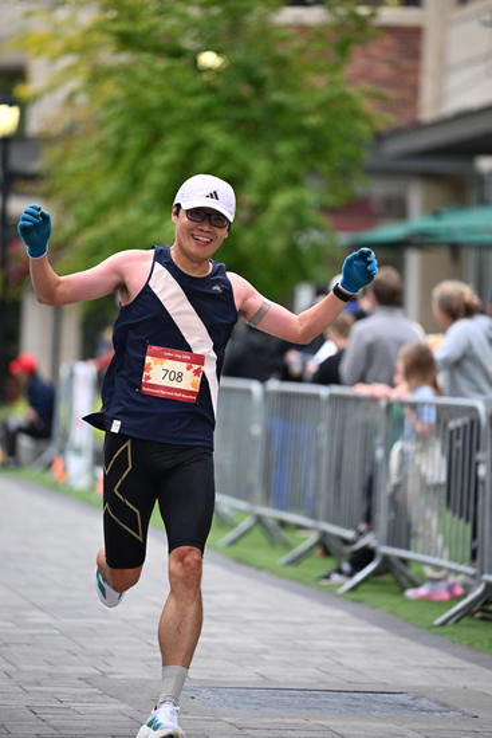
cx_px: 246
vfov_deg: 11.1
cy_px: 369
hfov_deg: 7.4
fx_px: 3790
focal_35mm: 185
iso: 1250
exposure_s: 1/2000
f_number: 2.8
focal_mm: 185
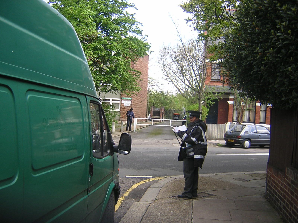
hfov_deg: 51.4
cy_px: 112
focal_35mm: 36
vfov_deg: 39.7
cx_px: 149
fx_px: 310
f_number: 2.6
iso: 100
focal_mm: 4.7
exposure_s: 1/200
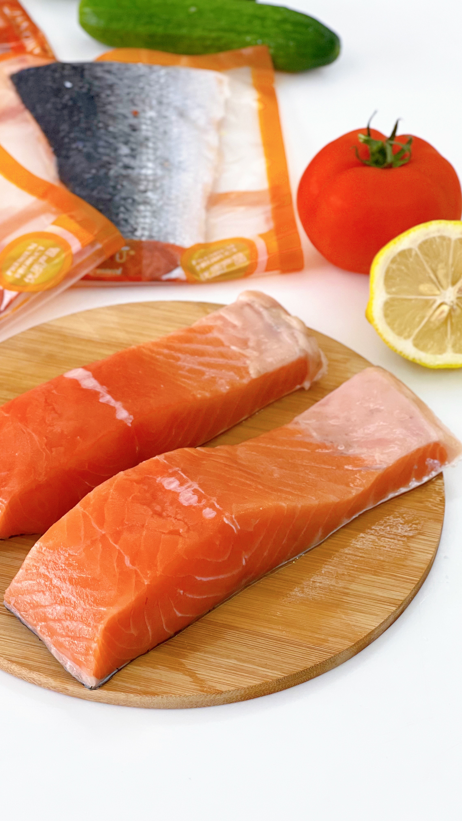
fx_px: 1830
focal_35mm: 84
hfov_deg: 14.4
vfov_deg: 25.3
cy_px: 410
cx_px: 170
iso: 250
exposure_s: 1/114
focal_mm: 9
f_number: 2.8
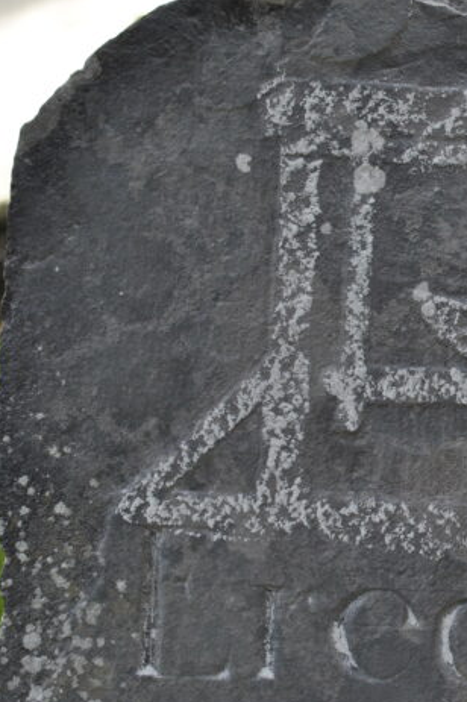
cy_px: 335
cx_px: 544
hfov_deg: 15.2
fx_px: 1695
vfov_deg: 23.4
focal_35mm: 87
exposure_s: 1/200
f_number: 7.1
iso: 100
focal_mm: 34
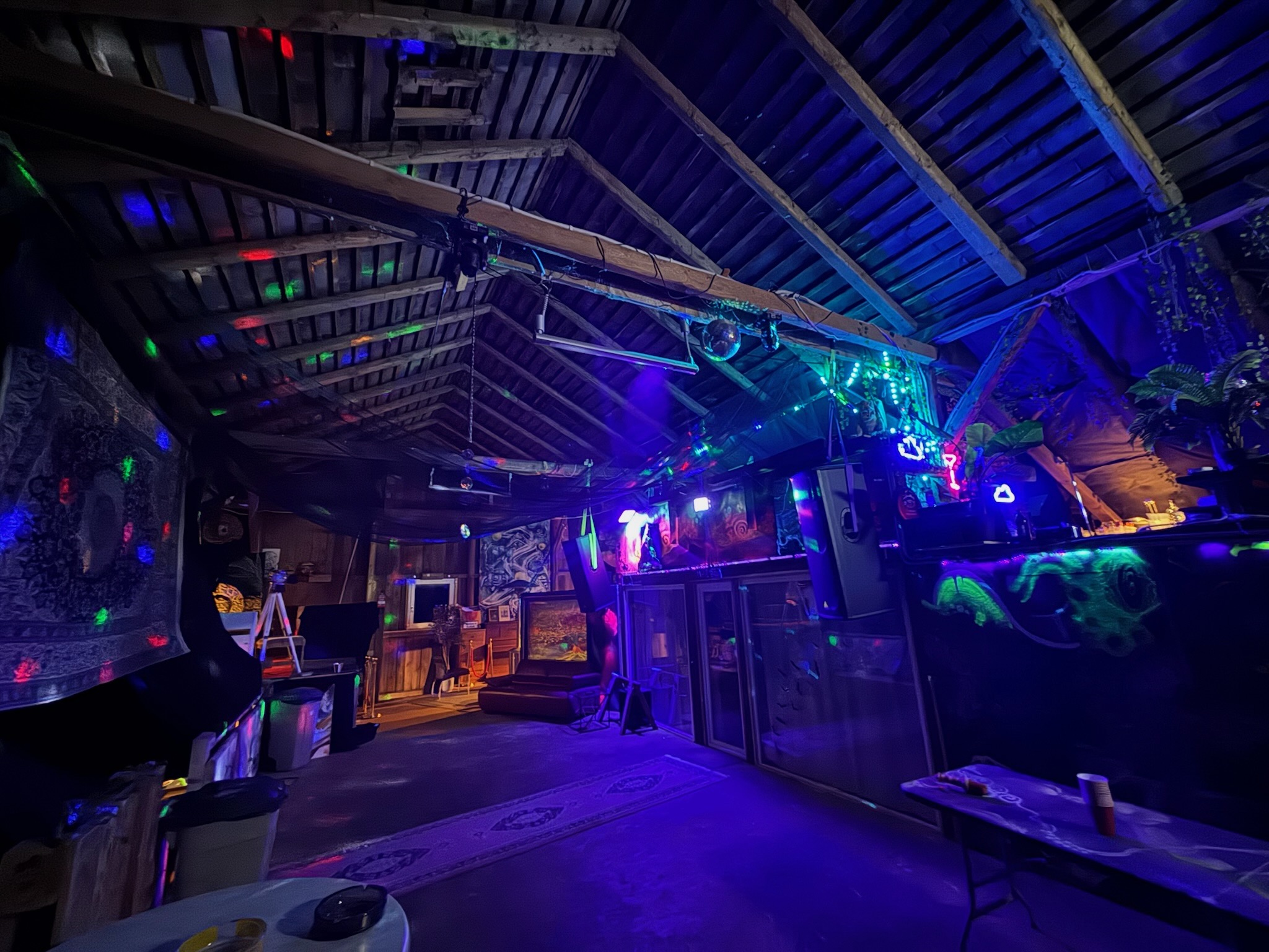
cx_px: 634
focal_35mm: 14
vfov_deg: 85.7
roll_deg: +2.3
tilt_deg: +12.5
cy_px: 476
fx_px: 513
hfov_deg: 102.1
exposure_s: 1/8
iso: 2500
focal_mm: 2.22
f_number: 2.2
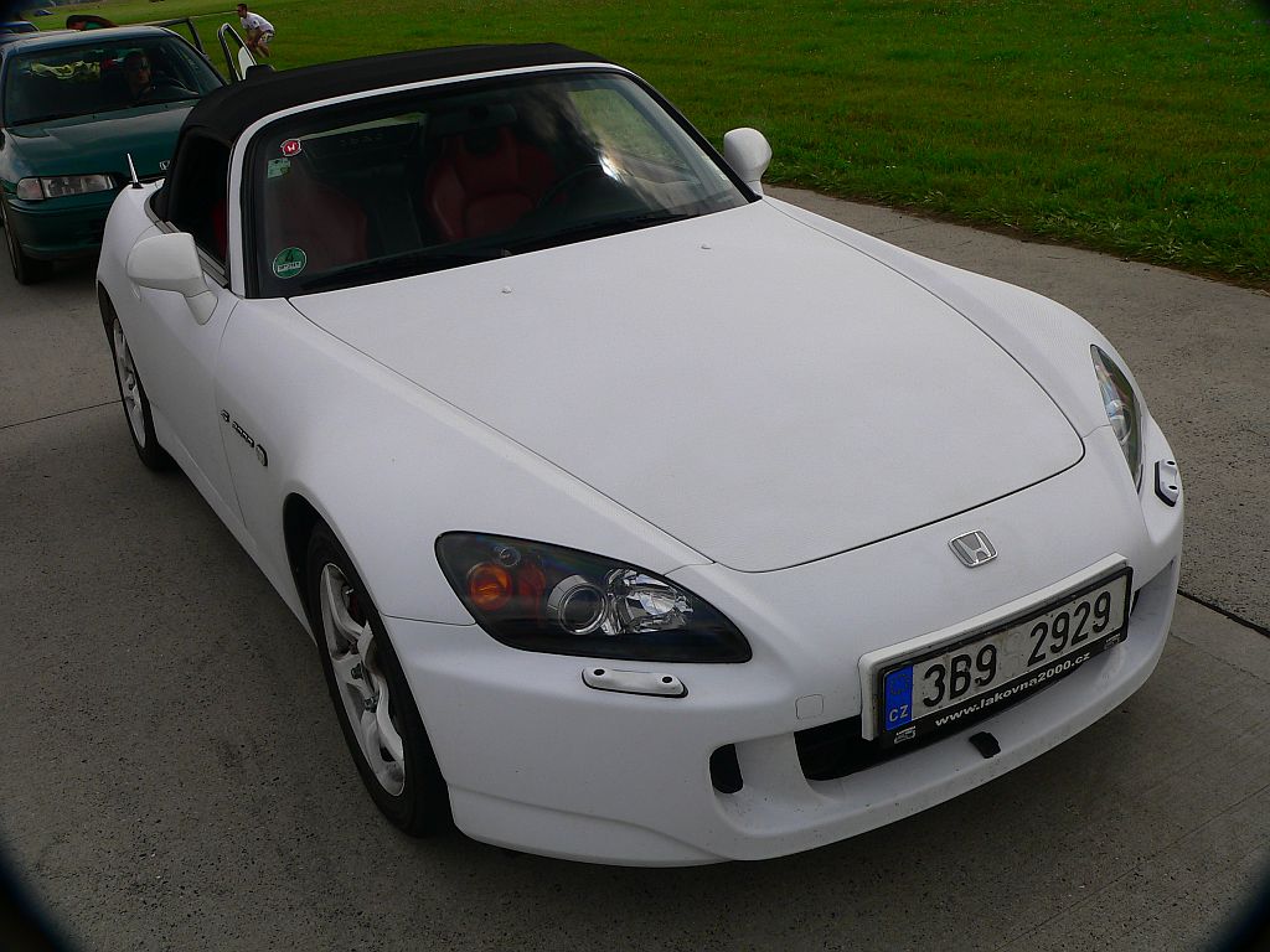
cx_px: 635
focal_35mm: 36
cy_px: 476
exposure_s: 1/320
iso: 80
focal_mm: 6
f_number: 4
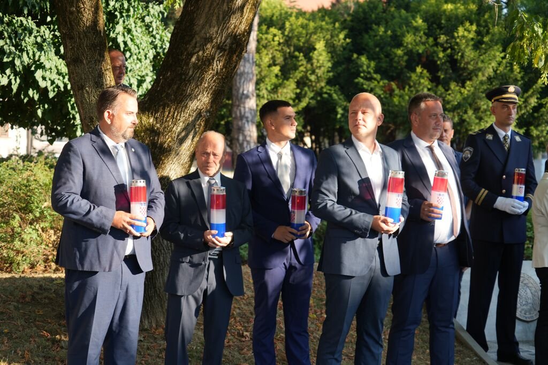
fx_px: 1264
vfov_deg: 16.5
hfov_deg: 24.5
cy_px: 182
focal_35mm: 83
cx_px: 274
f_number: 5.6
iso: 125
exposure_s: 1/100
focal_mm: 83
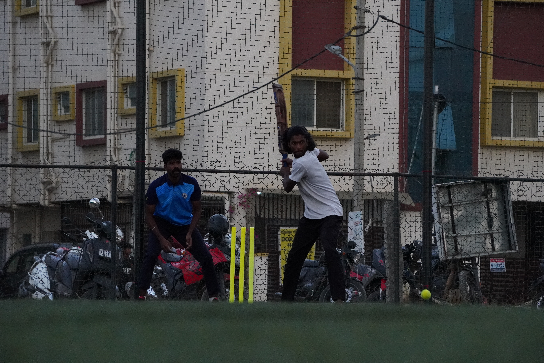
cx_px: 272
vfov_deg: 7.1
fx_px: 2924
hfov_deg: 10.6
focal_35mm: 194
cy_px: 182
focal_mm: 129
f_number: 7.1
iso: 4000
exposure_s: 1/1000
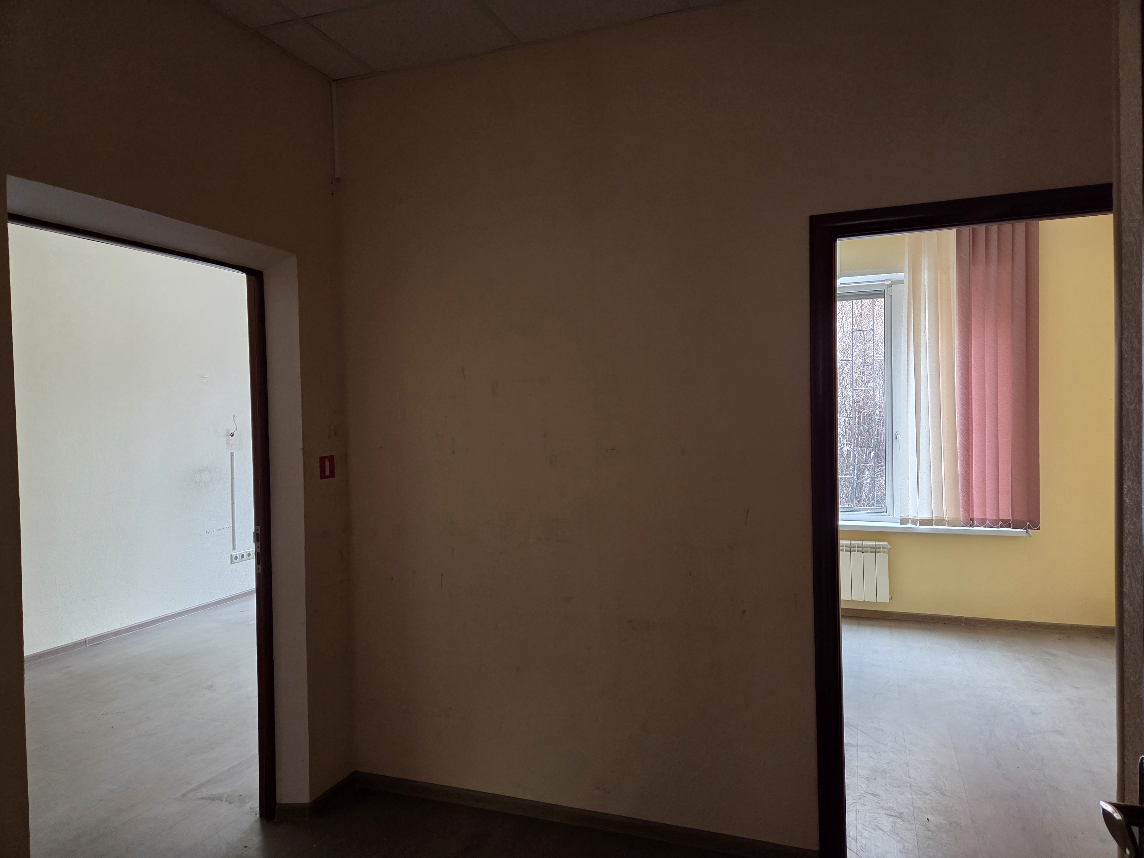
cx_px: 572
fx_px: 760
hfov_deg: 73.9
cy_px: 429
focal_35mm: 23
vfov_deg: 58.9
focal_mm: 5.4
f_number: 1.8
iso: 500
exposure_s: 1/100
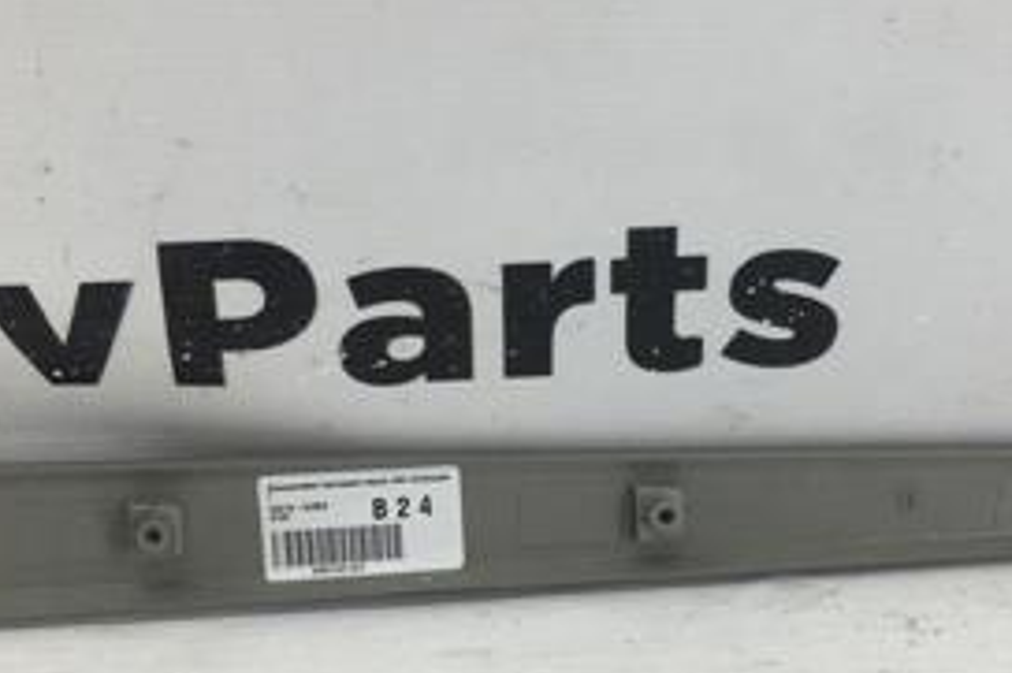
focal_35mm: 71
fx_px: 1995
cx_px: 610
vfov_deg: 19.2
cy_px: 346
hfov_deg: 28.4
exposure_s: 1/100
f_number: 2.2
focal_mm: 4.15
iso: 40
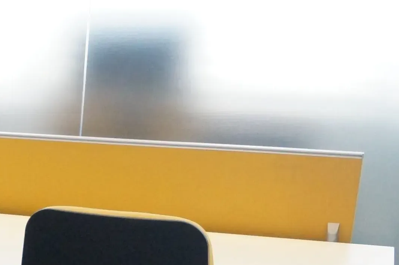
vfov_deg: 12.4
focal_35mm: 106
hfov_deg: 17.4
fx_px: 1169
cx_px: -198
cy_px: 366
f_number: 4
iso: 3200
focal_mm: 21
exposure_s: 1/160
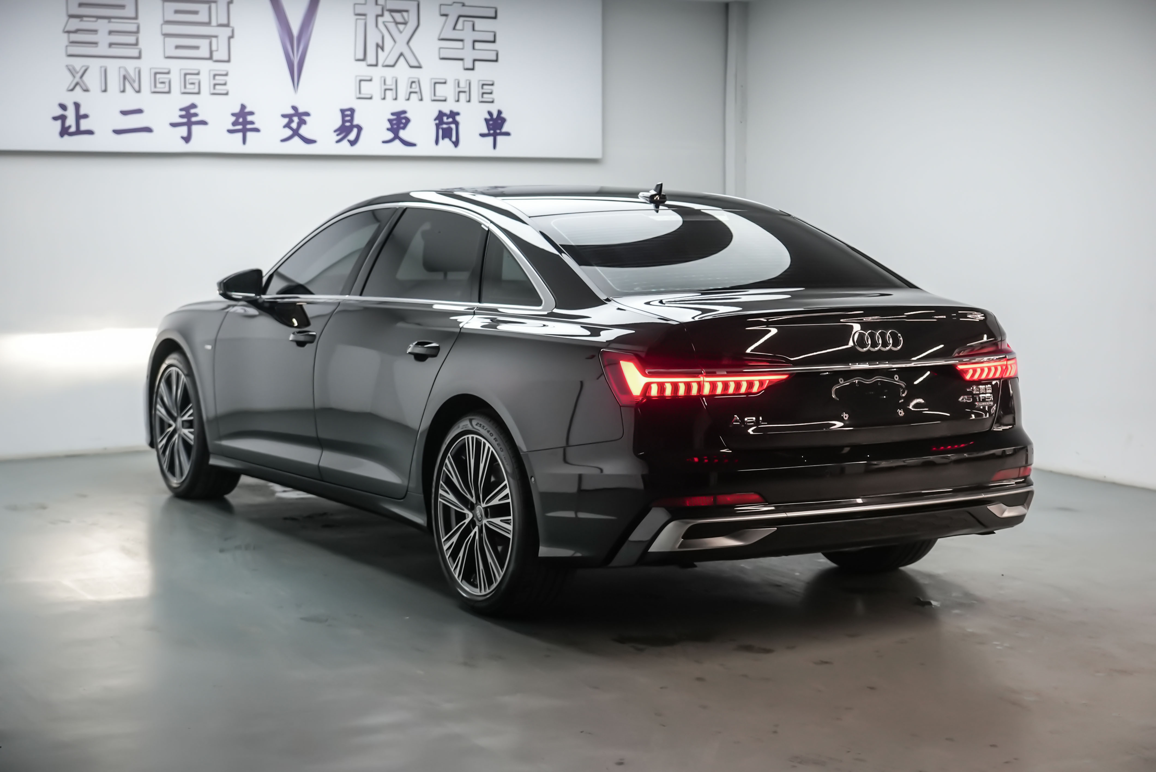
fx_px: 1831
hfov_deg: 35.0
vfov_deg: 23.8
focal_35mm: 57
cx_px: 578
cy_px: 386
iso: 3200
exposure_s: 1/125
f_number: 4
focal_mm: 57
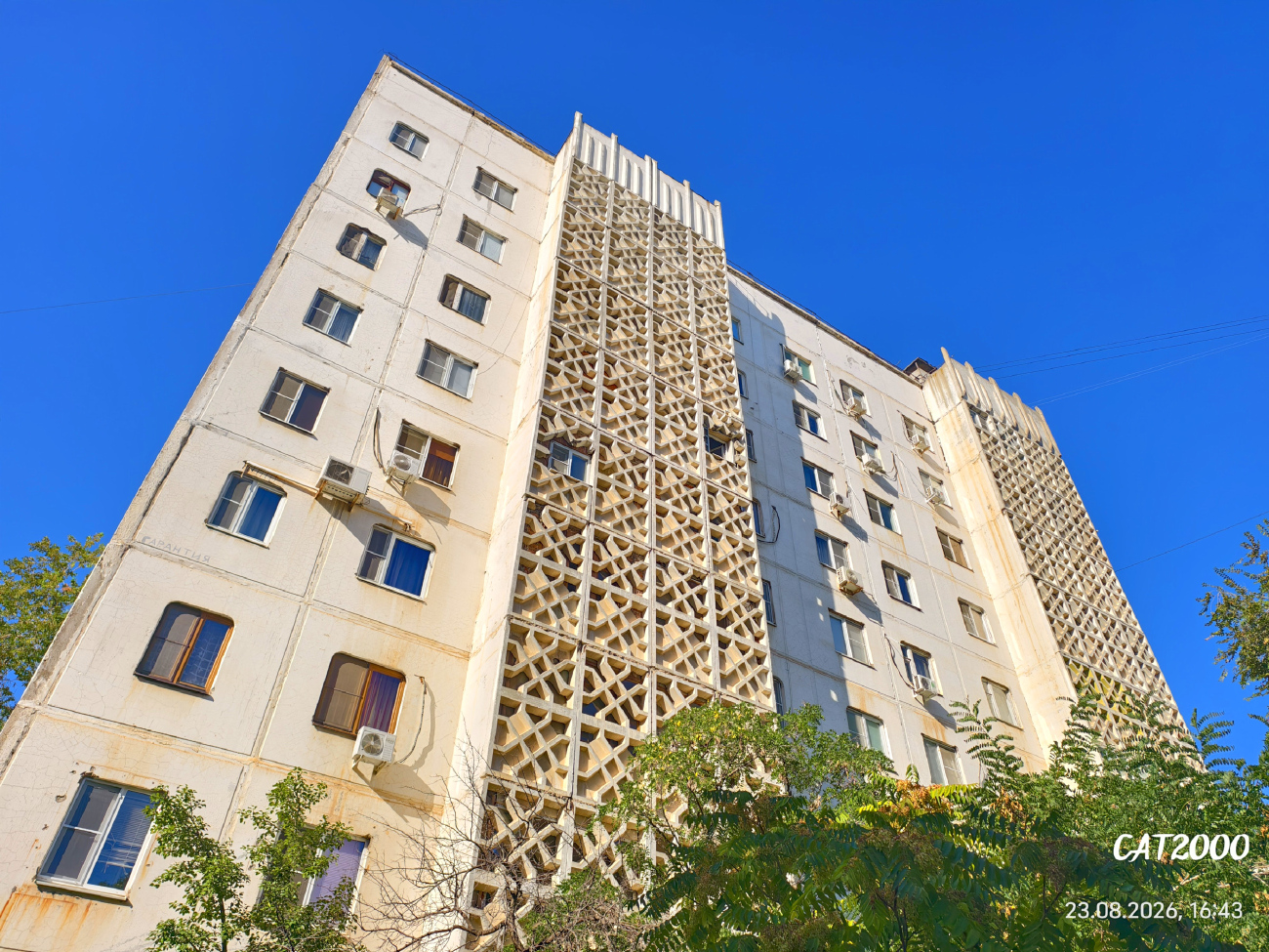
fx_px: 843
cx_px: 634
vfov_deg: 58.9
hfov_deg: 73.9
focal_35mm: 23
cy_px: 476
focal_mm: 6.54
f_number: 1.57
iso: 72
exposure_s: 1/4587
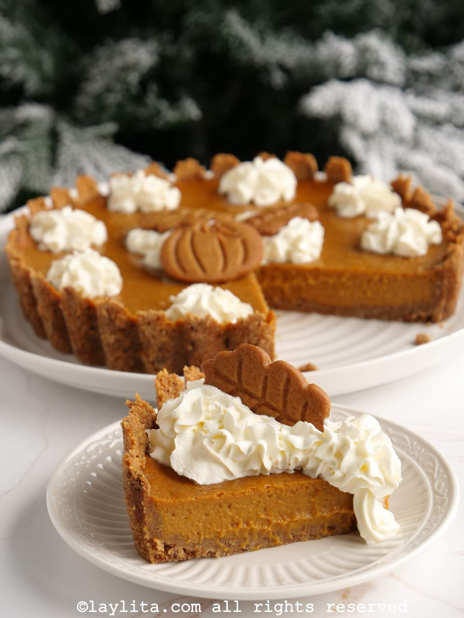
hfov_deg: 16.8
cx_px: 232
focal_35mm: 88
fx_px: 1572
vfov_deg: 22.2
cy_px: 309
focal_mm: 44
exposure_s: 1/100
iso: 500
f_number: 5
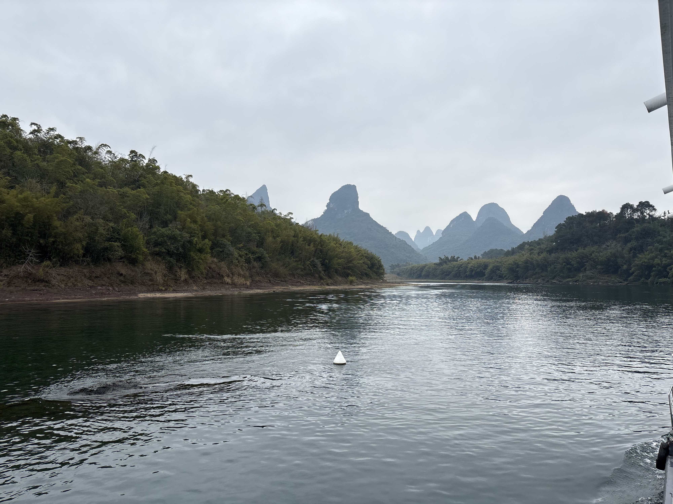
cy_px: 252
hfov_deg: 67.3
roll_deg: +0.1
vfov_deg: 53.1
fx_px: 505
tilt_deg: +3.3
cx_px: 336
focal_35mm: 26
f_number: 1.6
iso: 50
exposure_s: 1/1337
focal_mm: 5.96
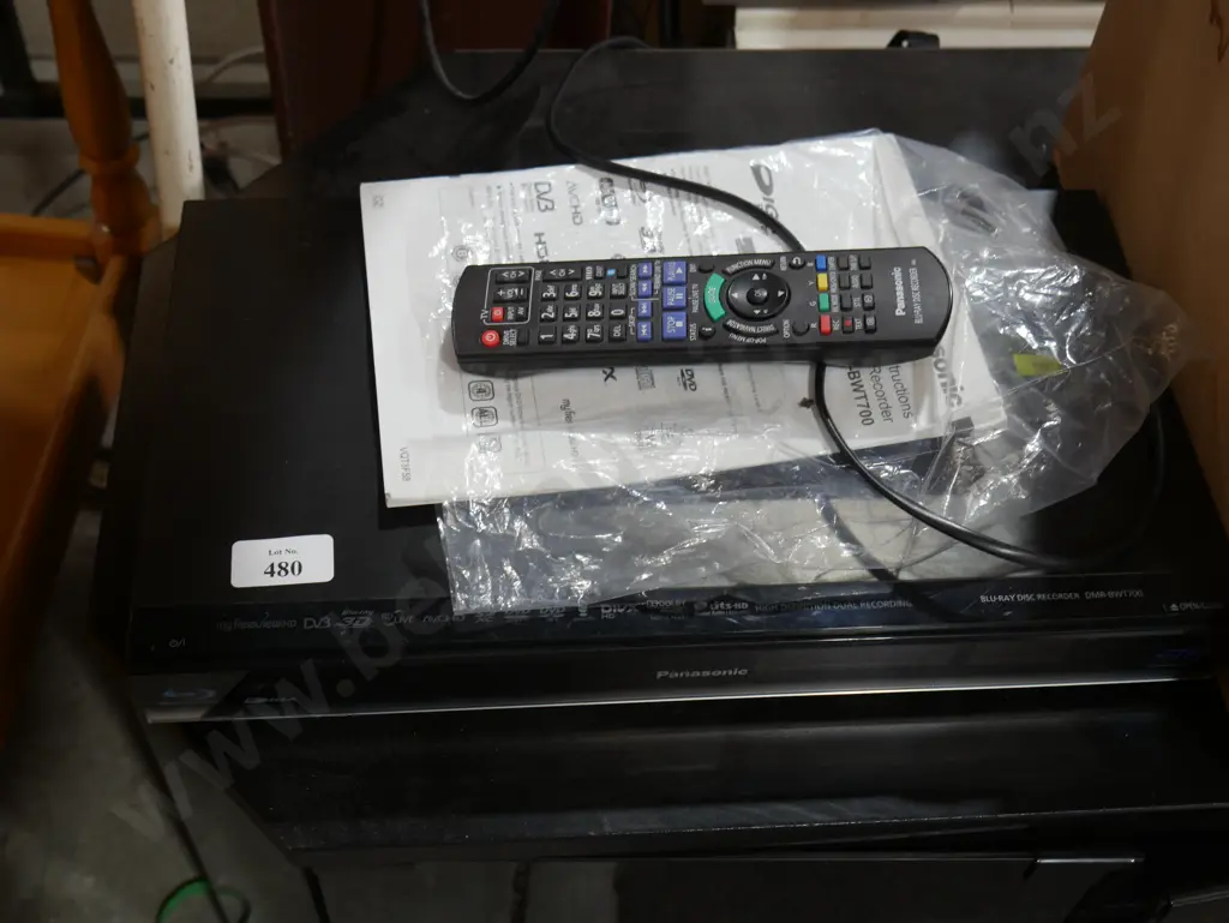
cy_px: 462
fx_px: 1492
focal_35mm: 42
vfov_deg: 34.4
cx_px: 614
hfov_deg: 44.8
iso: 320
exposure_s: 1/60
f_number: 4.6
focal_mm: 21
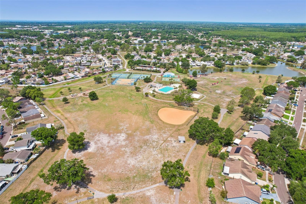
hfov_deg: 78.6
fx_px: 187
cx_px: 153
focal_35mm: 22
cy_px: 102
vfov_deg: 57.2
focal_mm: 8.4
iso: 110
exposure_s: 1/1600
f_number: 2.8
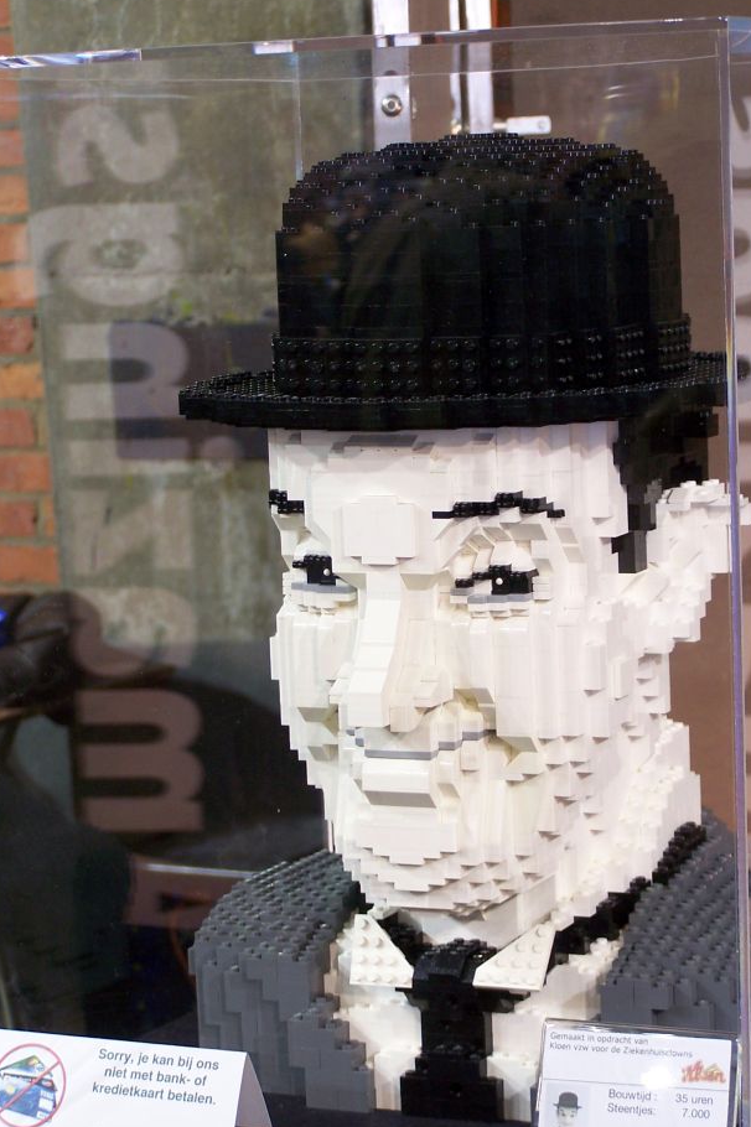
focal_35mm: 96
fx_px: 3006
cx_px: 470
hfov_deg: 14.2
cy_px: 556
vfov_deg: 21.2
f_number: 3.2
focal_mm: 13.7
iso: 80
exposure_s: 1/2
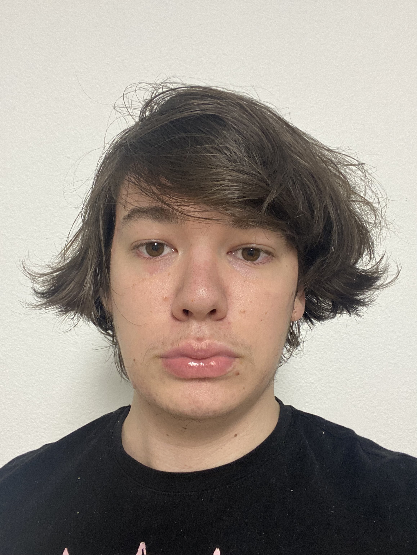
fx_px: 482
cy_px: 278
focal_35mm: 30
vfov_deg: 60.0
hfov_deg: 46.8
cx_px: 208
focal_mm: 2.71
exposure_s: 1/50
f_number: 2.2
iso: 160
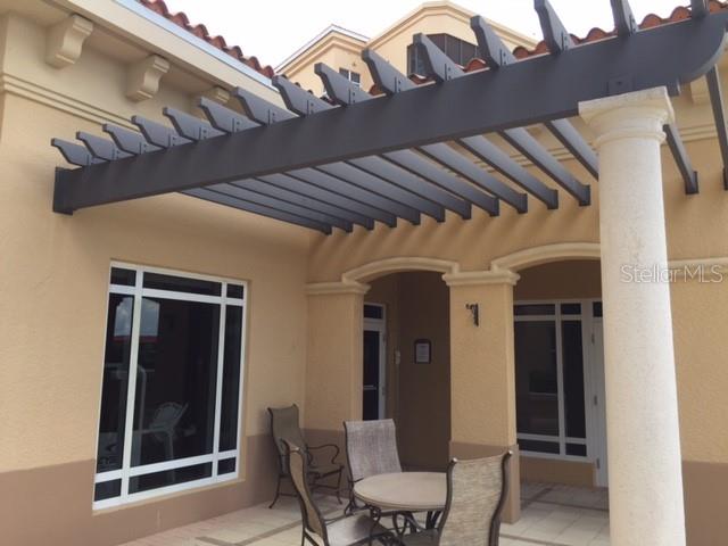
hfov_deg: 61.7
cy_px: 273
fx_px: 610
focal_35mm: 29
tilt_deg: +11.9
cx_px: 364
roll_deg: -2.1
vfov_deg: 48.2
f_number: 2.2
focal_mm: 4.15
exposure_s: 1/373
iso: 32
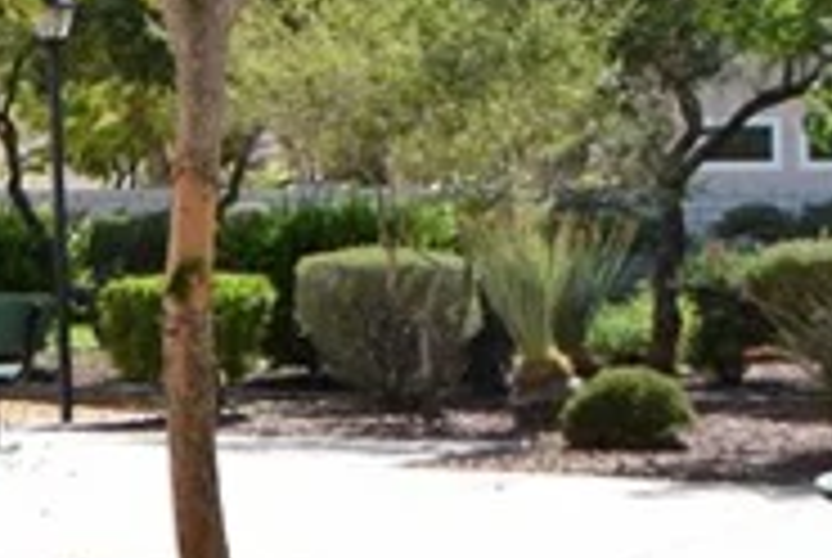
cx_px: -1309
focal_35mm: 166
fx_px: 3843
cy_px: -54
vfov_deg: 8.2
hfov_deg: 10.3
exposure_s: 1/400
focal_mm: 20
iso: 200
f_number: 10
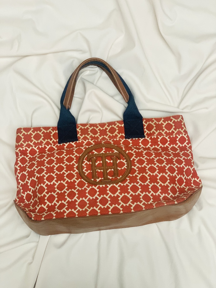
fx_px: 433
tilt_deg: -83.9
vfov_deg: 36.8
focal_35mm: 52
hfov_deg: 28.0
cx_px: 108
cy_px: 144
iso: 320
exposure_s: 1/60
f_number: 2.4
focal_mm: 6
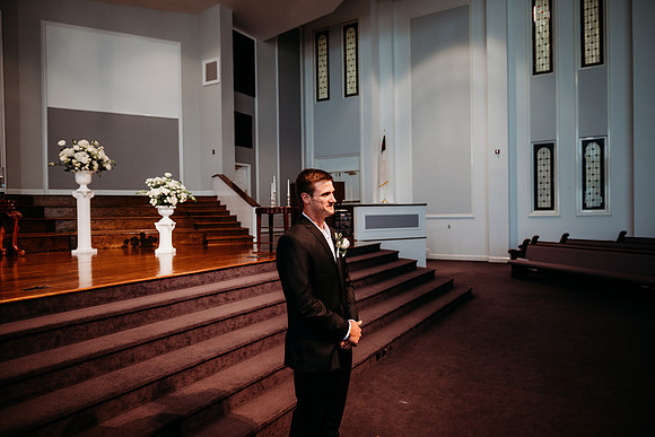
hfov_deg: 73.7
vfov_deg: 53.2
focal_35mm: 24
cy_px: 218
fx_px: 437
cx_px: 328
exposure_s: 1/160
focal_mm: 24
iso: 640
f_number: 2.5
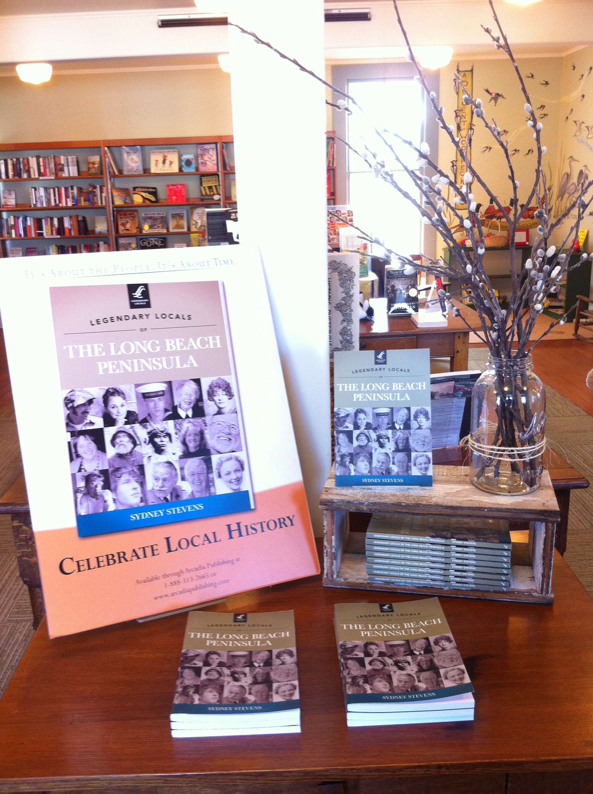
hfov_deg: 40.6
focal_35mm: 35
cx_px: 296
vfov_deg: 52.7
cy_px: 397
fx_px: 802
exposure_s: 1/15
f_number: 2.8
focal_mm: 3.85
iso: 125
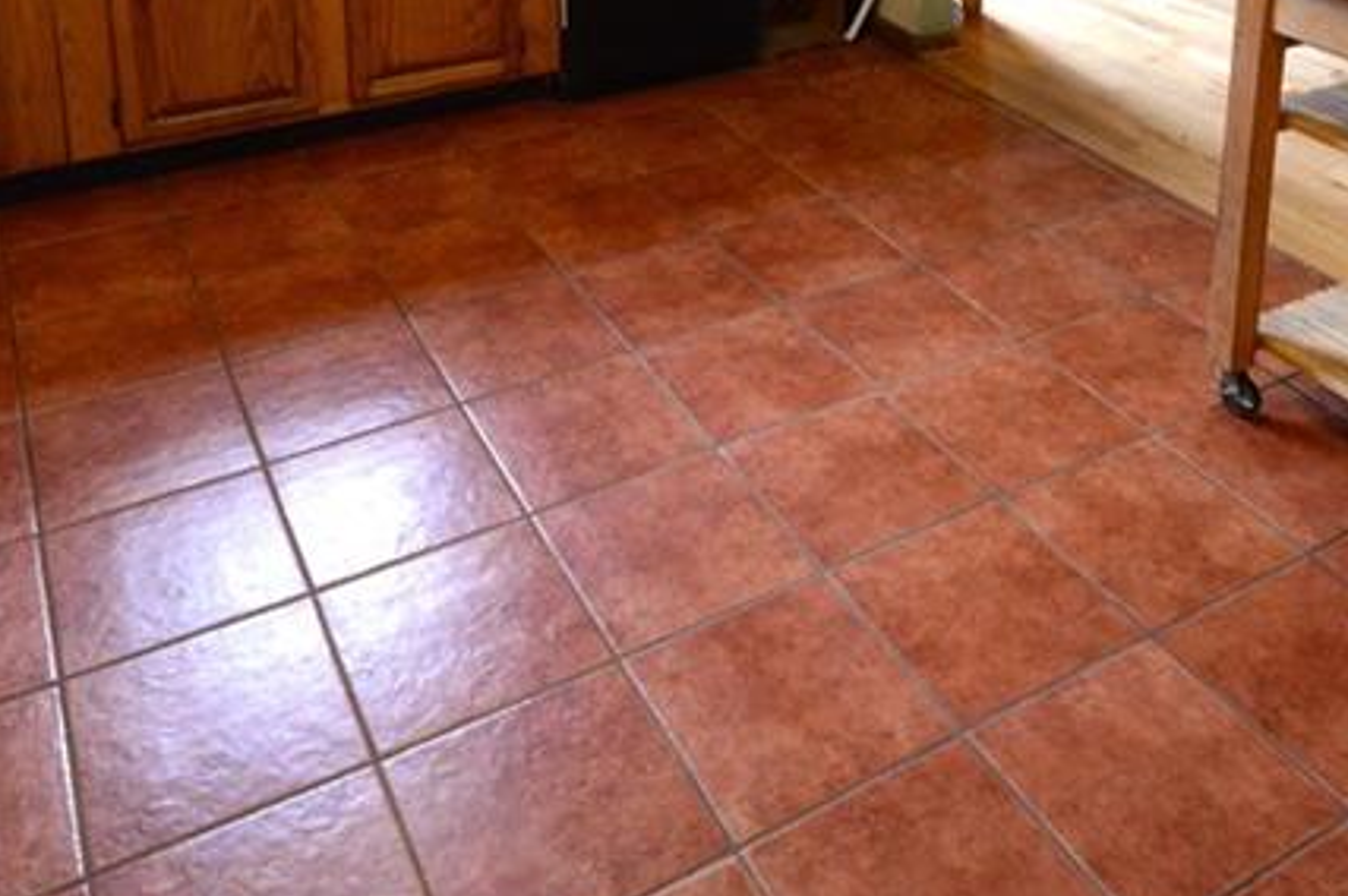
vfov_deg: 32.0
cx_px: 748
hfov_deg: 53.1
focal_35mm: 36
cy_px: -114
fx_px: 1347
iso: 800
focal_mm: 10
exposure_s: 1/50
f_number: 4
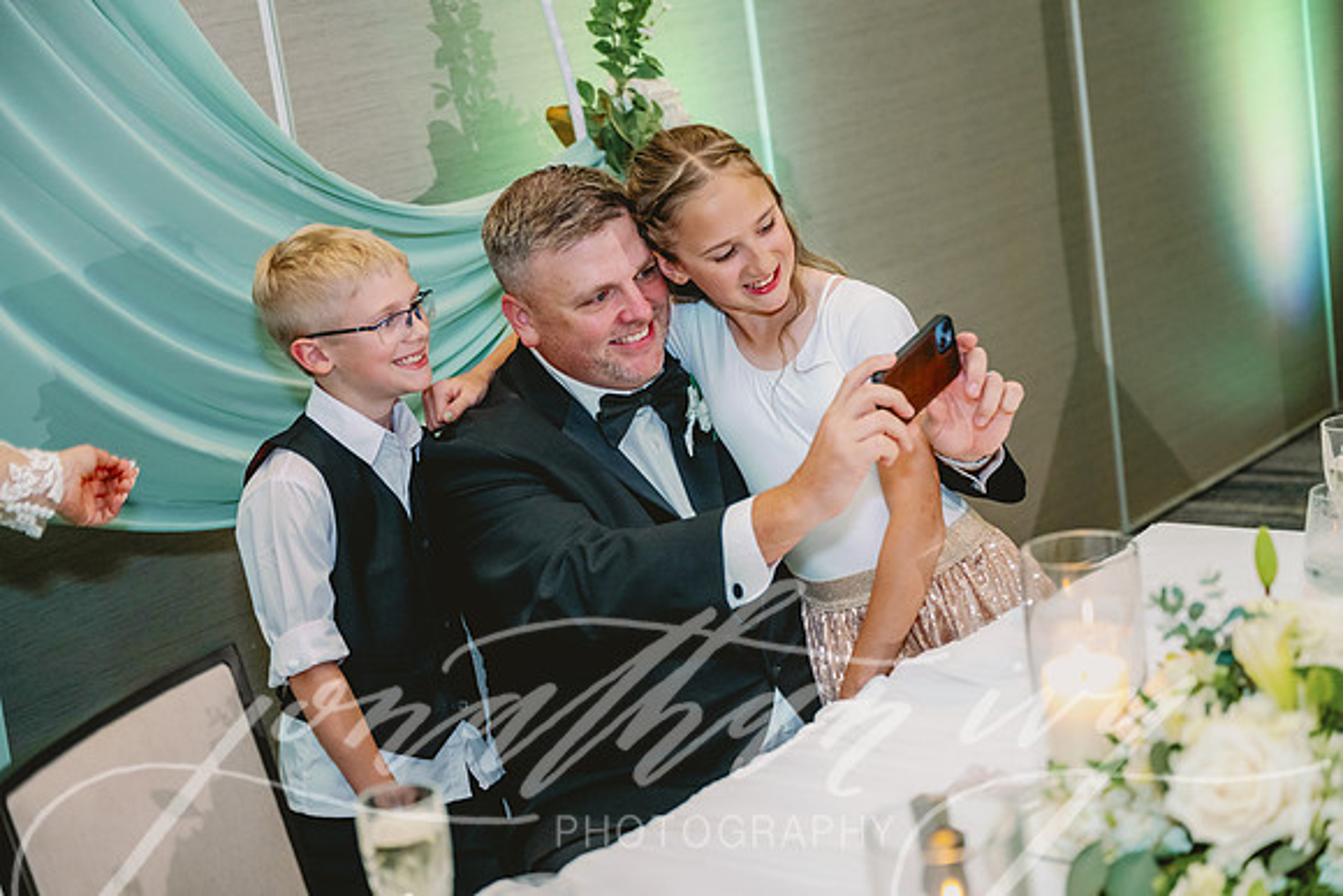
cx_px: 672
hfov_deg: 32.9
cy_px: 448
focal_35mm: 61
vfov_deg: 22.3
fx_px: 2276
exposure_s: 1/100
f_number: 2.8
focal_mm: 61
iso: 2000
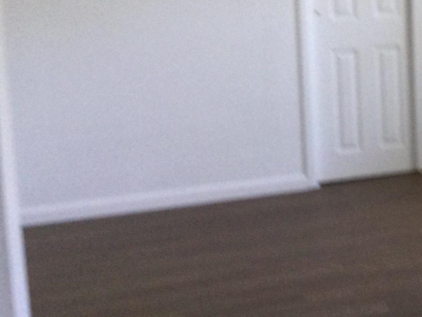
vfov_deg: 18.1
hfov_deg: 22.0
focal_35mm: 81
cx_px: 528
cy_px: 73
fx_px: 987
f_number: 2.4
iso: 32
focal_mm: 3.3
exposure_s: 1/30
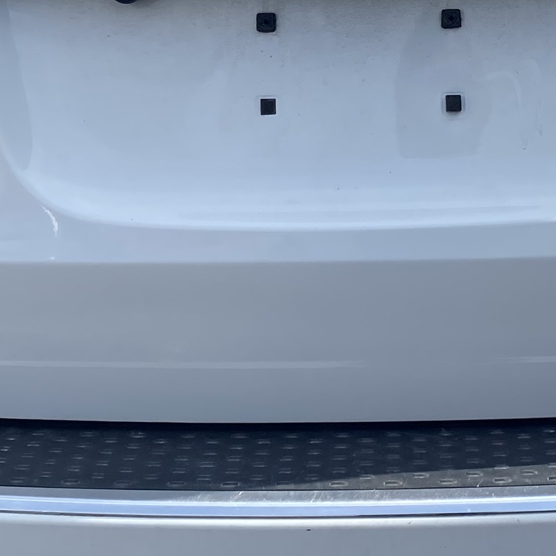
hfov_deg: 18.2
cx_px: 378
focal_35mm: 95
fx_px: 1726
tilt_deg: -12.5
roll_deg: +1.2
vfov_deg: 17.9
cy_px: 14
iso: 32
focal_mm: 4.25
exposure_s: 1/2890
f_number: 1.8
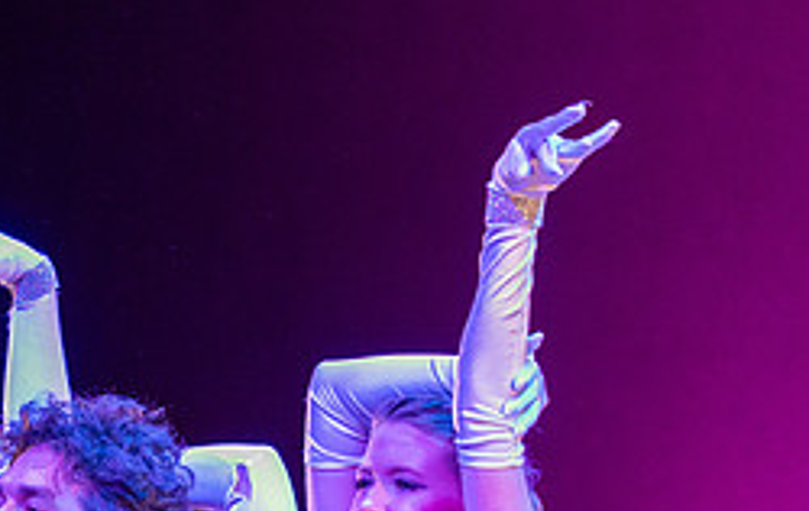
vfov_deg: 3.3
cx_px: 67
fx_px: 8958
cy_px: 405
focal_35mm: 405
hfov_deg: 5.2
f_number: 3.5
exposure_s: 1/320
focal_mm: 150
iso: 1600
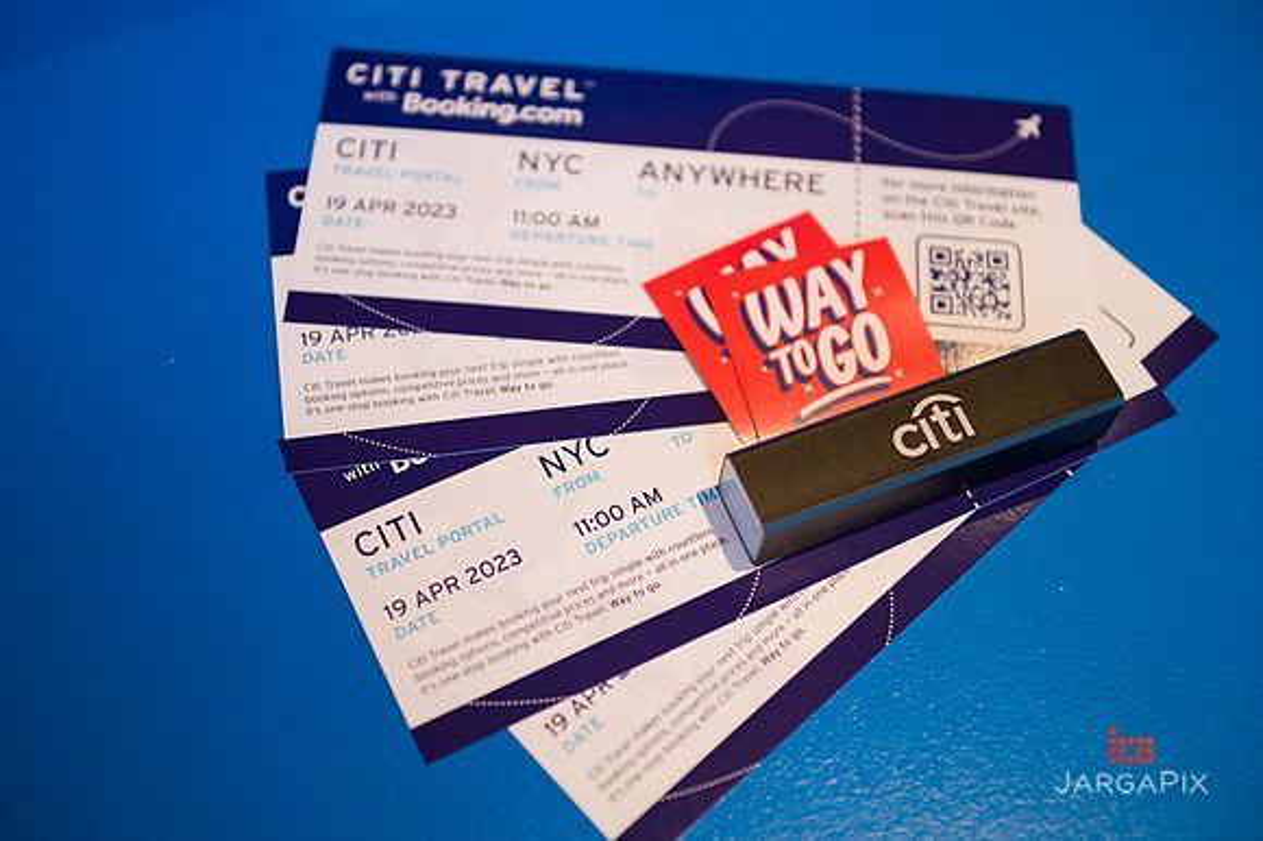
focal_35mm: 48
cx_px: 632
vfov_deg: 28.0
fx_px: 1683
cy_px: 420
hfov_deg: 41.1
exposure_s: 1/200
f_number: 3.2
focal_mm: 48
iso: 1000
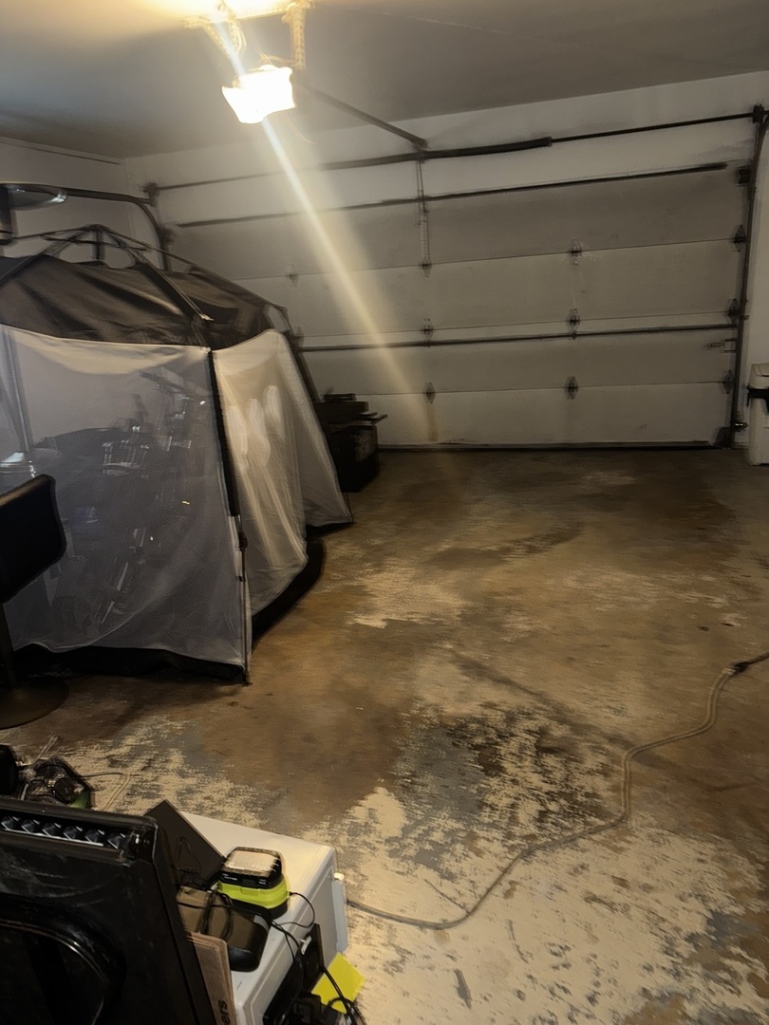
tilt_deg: -18.1
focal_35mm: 24
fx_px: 711
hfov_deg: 56.8
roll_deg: +5.9
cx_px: 384
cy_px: 512
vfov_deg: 71.6
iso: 100
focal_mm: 6.76
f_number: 1.78
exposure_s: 1/6
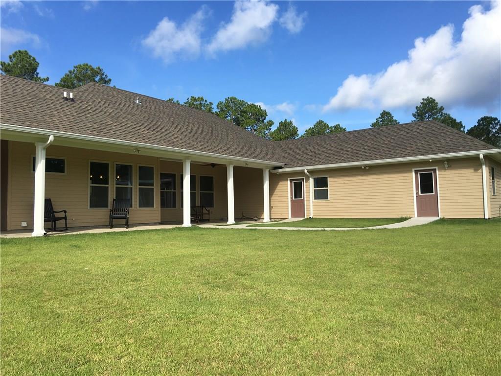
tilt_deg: +2.8
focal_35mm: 29
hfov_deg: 61.7
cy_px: 188
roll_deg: +0.5
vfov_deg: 48.2
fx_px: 420
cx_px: 250
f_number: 2.2
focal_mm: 4.15
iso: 25
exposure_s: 1/1304
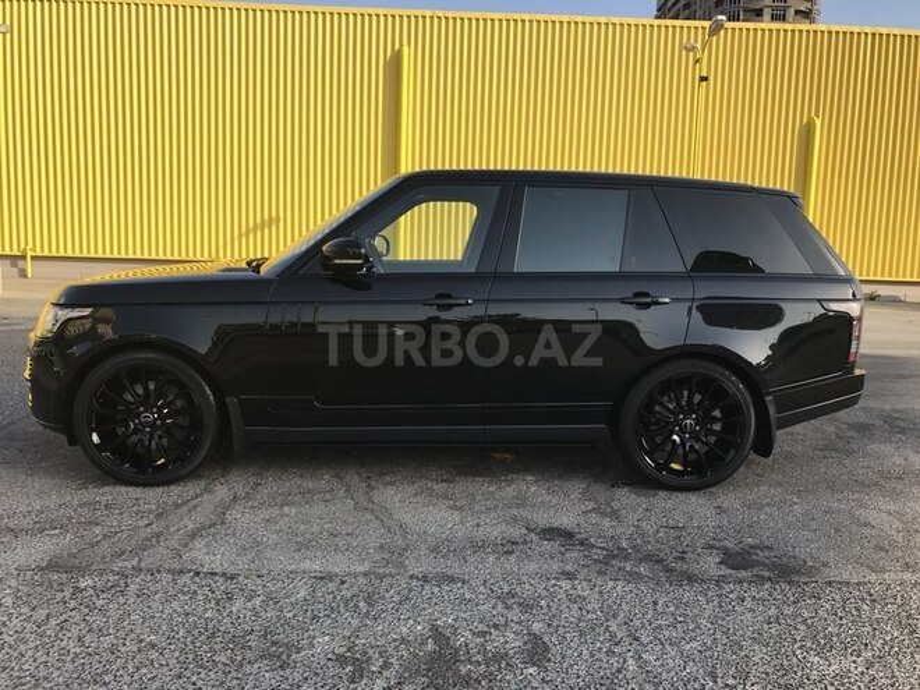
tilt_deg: -4.5
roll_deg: -1.5
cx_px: 460
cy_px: 345
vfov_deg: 49.7
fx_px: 744
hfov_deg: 63.4
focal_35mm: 28
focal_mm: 3.99
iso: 20
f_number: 1.8
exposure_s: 1/1088
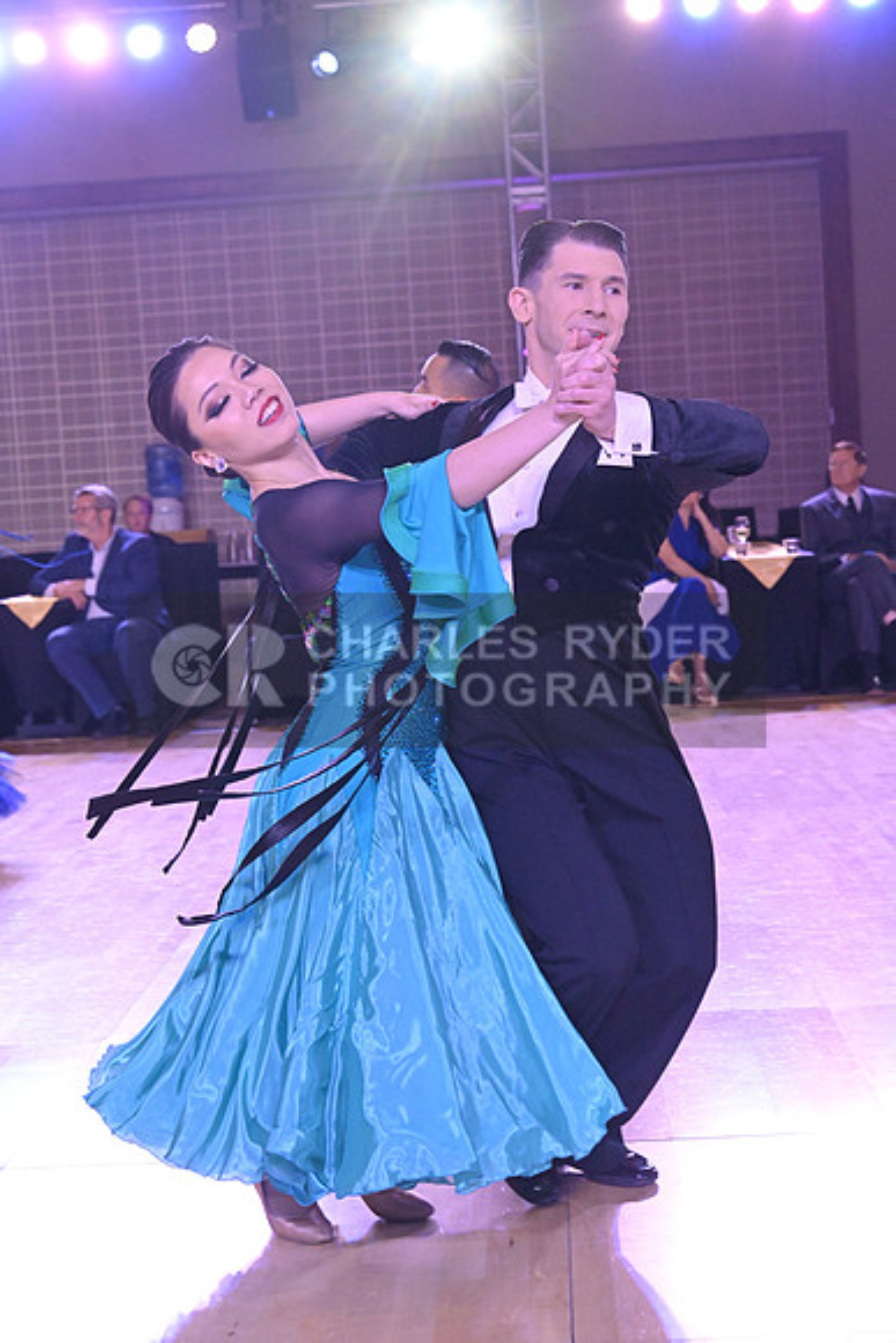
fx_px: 2313
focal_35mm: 62
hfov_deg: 21.9
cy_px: 672
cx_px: 448
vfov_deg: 32.4
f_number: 8
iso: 6400
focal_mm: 62
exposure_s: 1/320
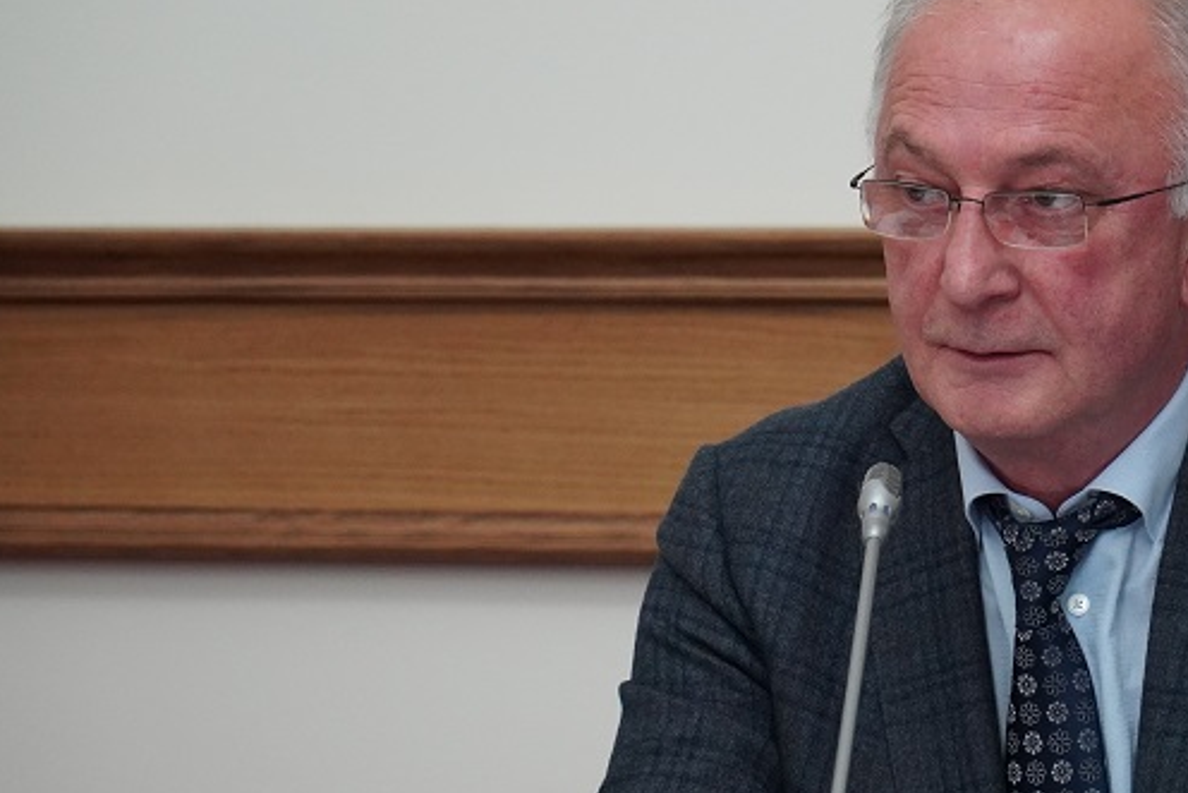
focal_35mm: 286
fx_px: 9437
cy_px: 506
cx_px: 946
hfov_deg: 7.2
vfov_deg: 4.8
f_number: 4
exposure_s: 1/200
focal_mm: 105
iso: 2000
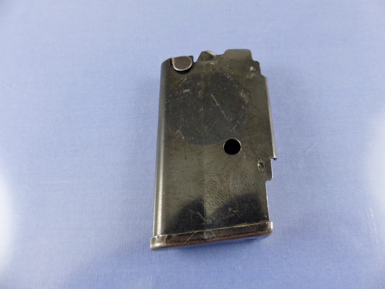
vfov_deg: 54.9
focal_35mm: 25
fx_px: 278
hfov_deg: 69.4
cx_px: 192
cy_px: 144
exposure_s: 1/60
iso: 250
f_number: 2.8
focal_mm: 4.5
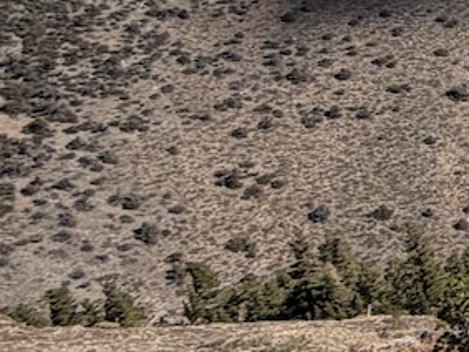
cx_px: 1525
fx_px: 1287
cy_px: -231
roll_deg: +1.2
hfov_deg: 10.5
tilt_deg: -10.9
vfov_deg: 14.2
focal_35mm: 95
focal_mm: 2.22
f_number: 2.2
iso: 20
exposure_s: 1/928
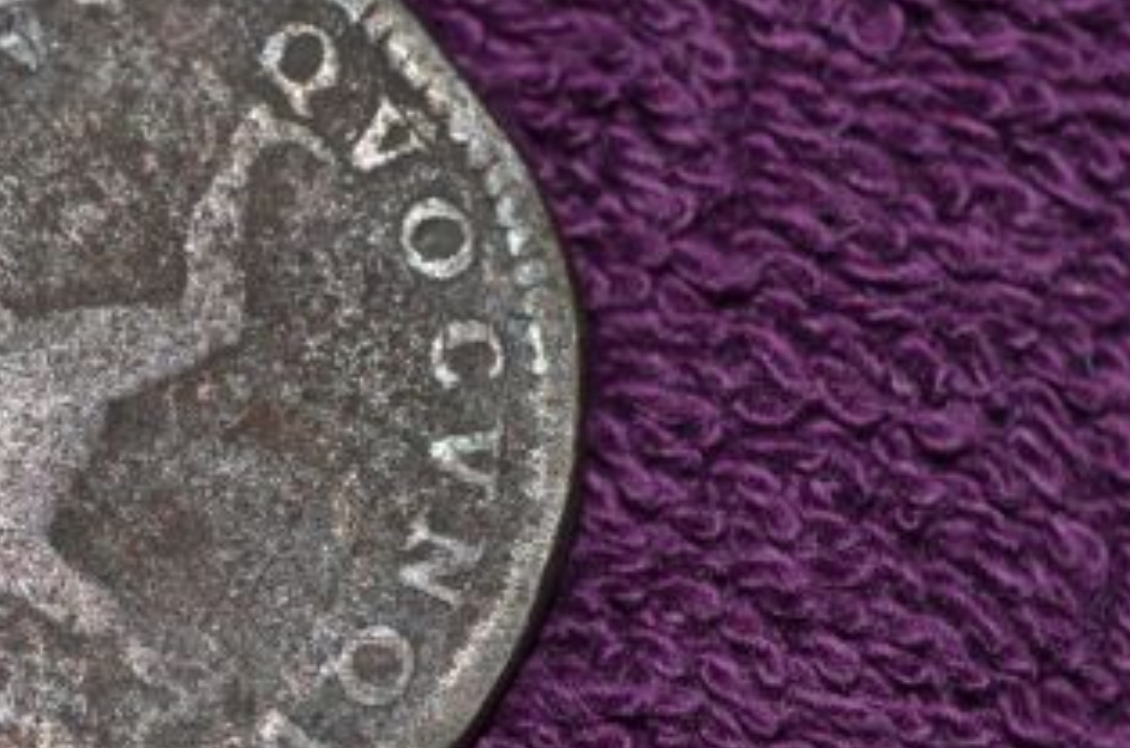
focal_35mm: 172
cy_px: 333
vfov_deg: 7.9
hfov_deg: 11.9
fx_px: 5388
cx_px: 126
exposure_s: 1/125
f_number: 5.6
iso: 200
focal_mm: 60
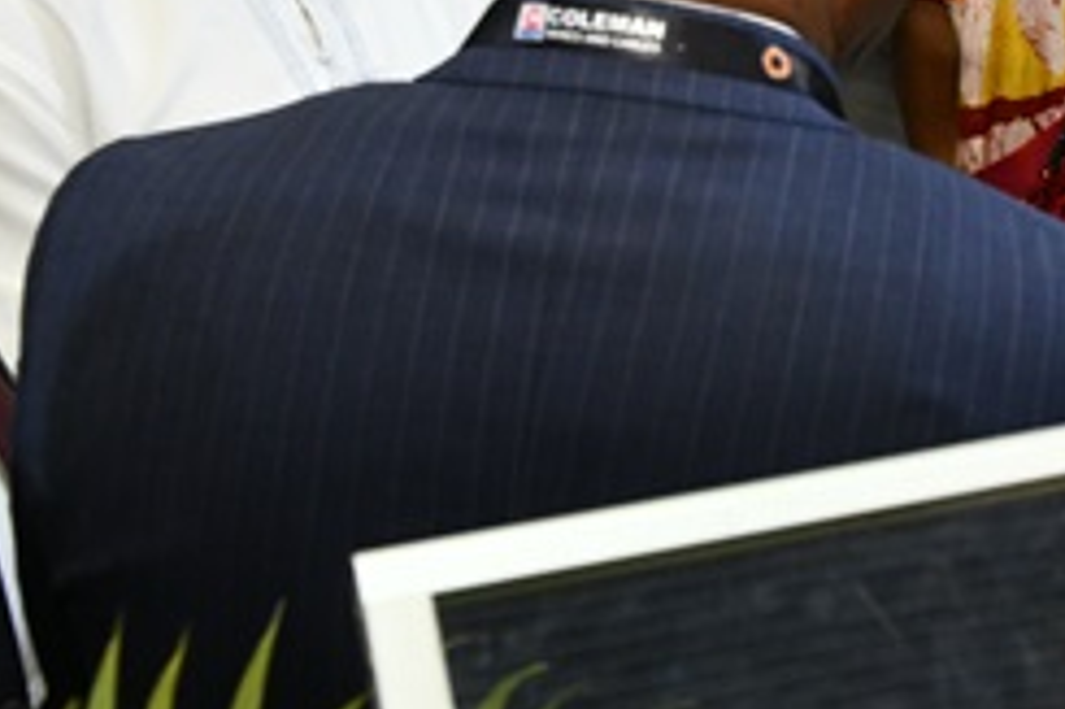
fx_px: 2779
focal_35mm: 94
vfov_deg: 14.3
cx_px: 1291
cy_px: -15
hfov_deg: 20.3
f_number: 7.1
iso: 3600
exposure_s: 1/160
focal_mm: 31
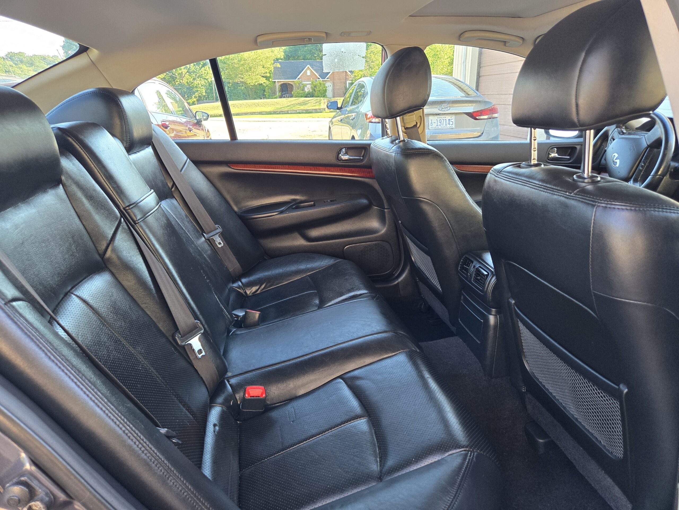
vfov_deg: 58.9
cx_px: 340
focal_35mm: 23
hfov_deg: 73.9
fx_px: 451
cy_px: 255
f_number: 1.8
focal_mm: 5.4
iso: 200
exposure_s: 1/180
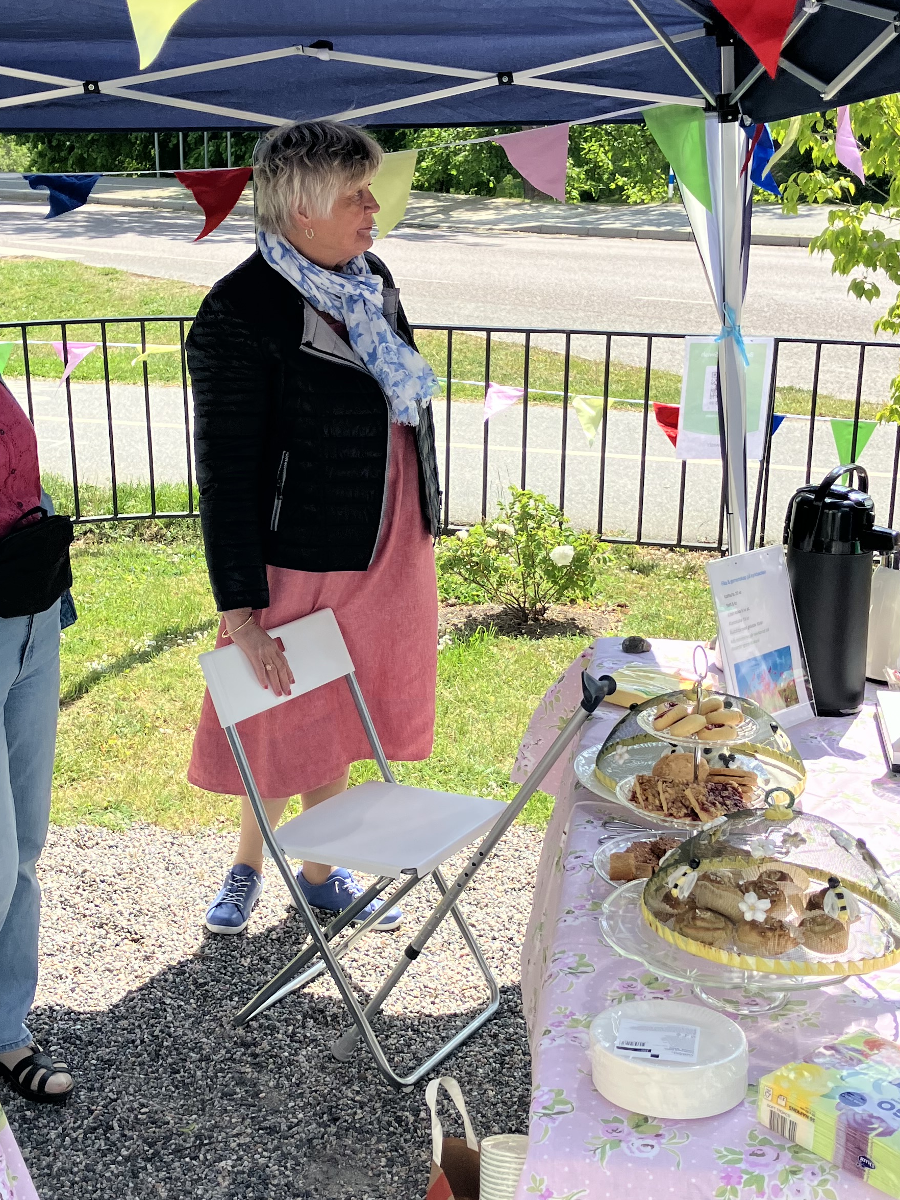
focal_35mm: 48
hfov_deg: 30.2
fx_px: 1664
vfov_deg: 39.7
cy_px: 576
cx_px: 348
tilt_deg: -16.5
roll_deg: +0.3
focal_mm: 3.99
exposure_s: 1/899
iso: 32
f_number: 1.8
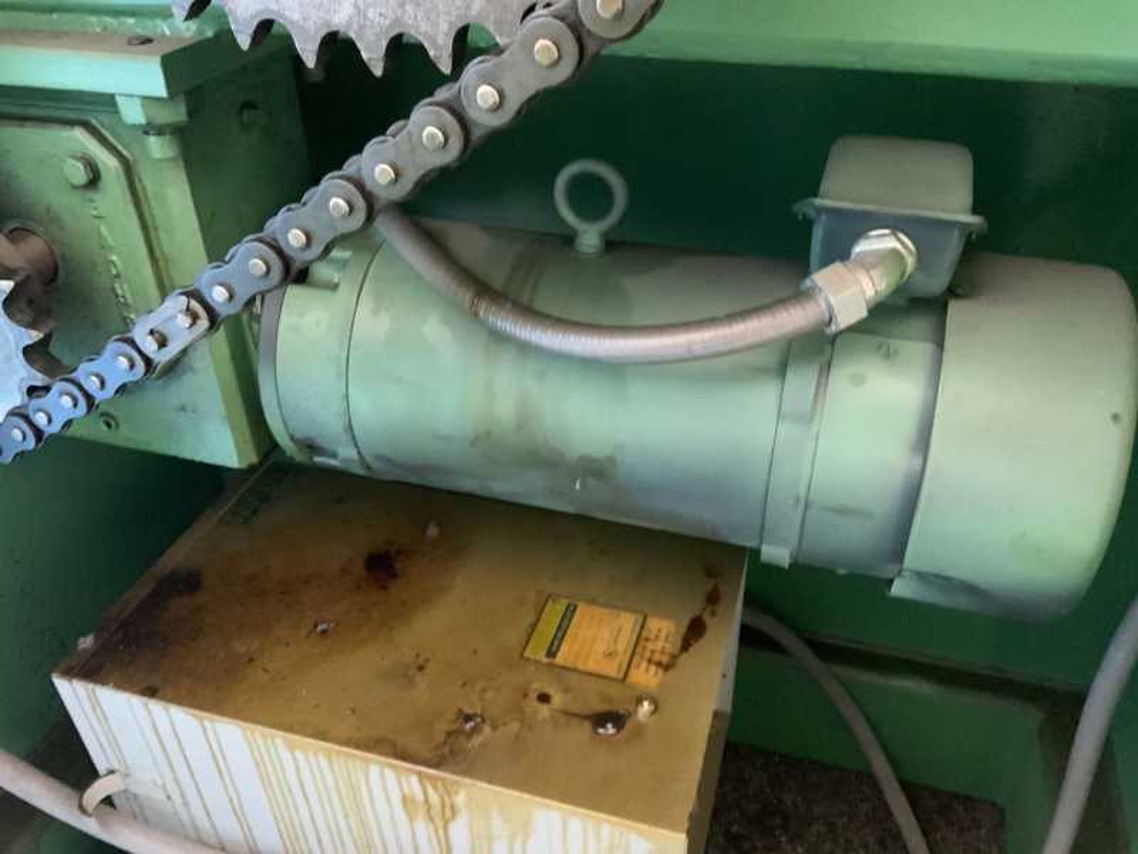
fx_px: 953
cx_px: 569
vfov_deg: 48.2
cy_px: 427
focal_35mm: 29
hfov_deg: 61.7
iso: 500
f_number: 1.8
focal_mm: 3
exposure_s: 1/24
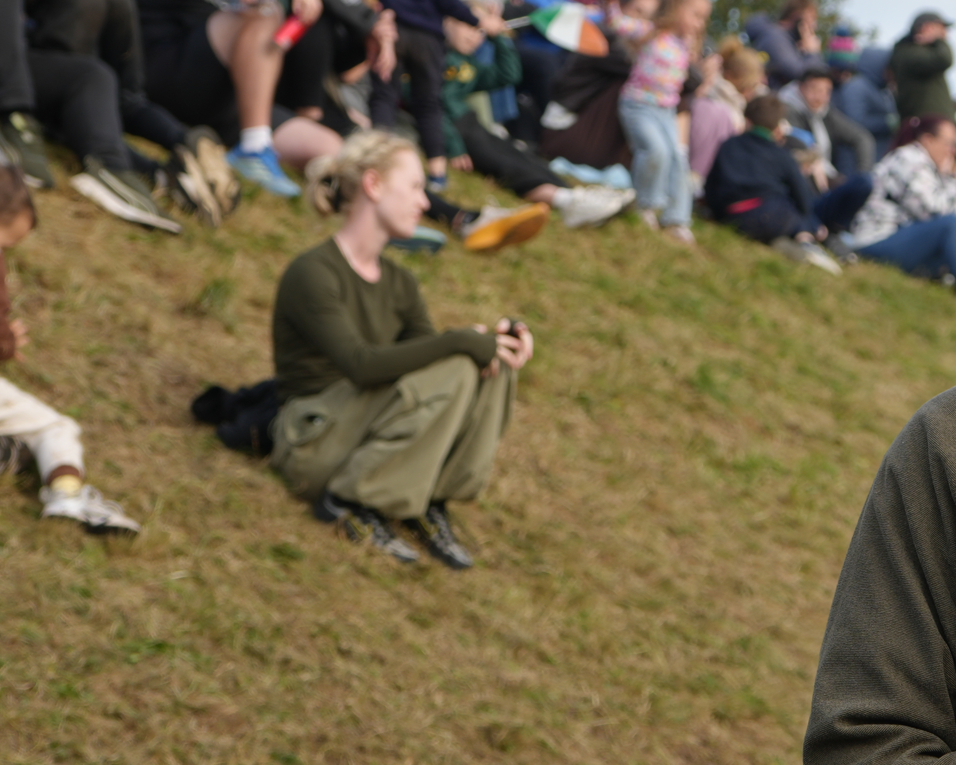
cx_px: 700
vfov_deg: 13.4
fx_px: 3254
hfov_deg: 16.6
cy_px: 337
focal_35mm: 115
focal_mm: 47
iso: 100
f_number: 4.5
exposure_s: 1/320
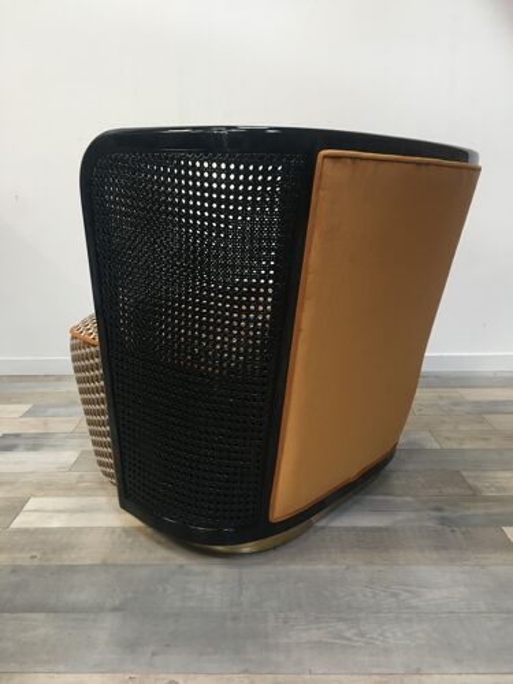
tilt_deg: -15.3
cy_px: 342
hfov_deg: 48.2
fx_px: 573
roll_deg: -0.2
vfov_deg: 61.7
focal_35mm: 29
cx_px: 256
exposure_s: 1/33
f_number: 2.2
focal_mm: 4.15
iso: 125
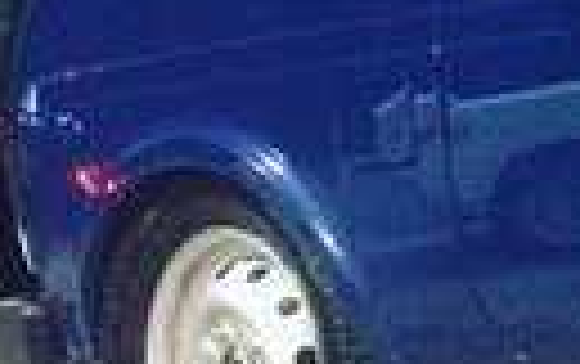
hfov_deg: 11.8
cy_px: 142
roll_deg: +2.4
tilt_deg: -4.0
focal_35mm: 157
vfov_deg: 8.4
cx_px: 1191
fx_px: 2485
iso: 250
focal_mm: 4.15
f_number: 2.2
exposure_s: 1/25
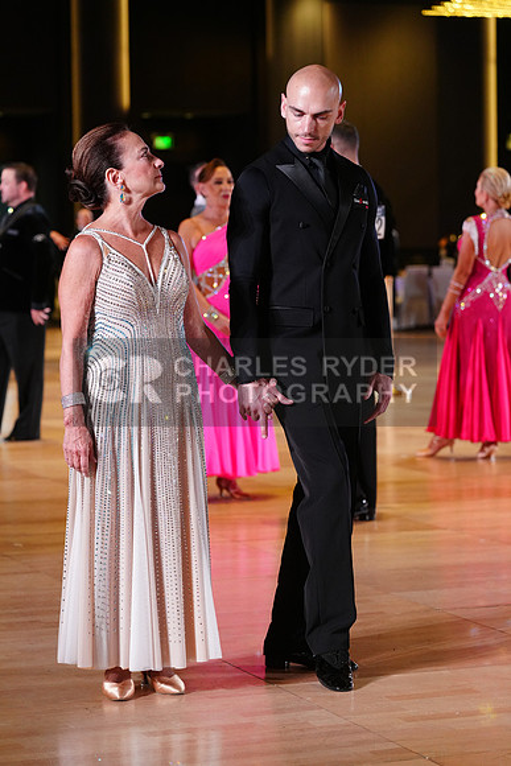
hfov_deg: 14.3
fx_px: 2043
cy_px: 383
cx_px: 256
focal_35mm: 96
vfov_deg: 21.2
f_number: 4
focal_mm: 96
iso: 2500
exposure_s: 1/400
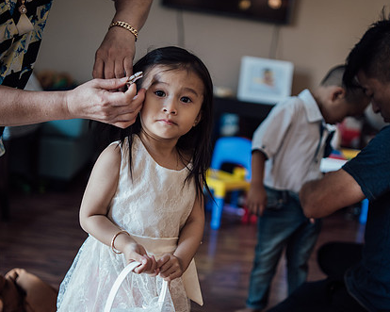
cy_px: 178
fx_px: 531
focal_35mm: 46
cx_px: 225
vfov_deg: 32.7
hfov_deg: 40.2
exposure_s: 1/160
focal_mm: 35
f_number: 1.4
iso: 400
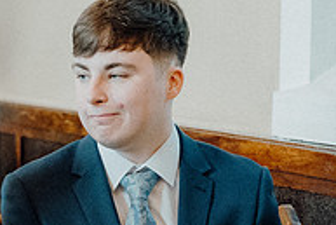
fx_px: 2811
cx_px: -111
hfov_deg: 6.8
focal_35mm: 301
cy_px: 296
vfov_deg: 4.6
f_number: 3.5
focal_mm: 67
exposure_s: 1/200
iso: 5000
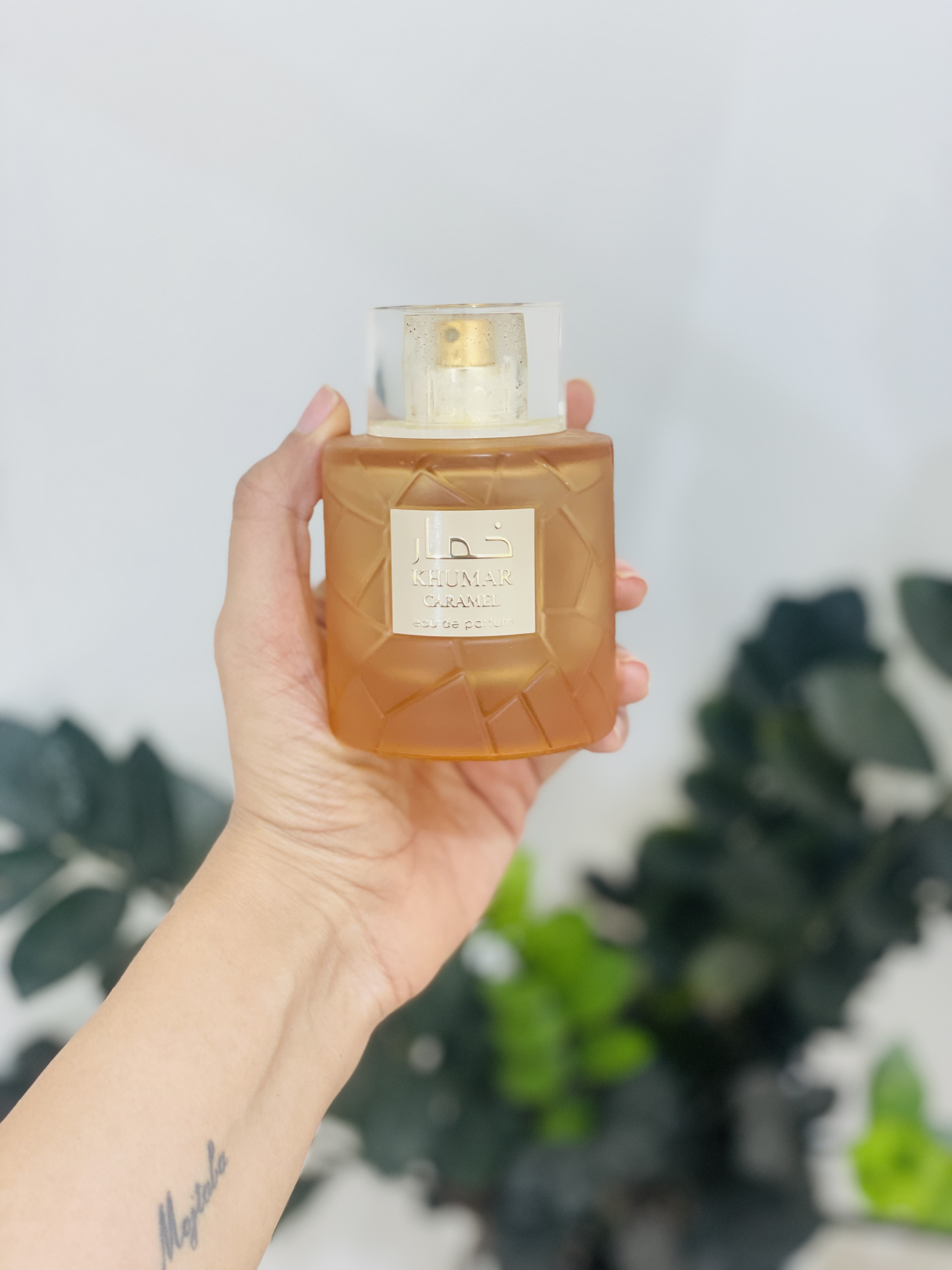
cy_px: 635
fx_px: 1907
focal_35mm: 52
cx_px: 476
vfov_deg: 36.8
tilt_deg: -58.6
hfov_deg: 28.0
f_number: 2
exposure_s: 1/100
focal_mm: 6
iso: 125
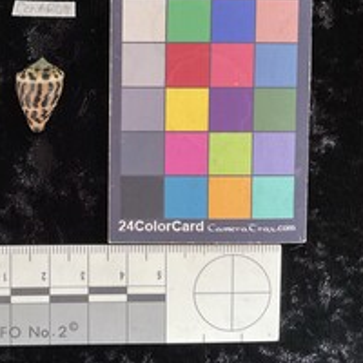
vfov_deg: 37.3
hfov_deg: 36.4
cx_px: 80
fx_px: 534
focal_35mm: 45
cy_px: 137
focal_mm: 3
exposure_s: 1/60
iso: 125
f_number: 1.8
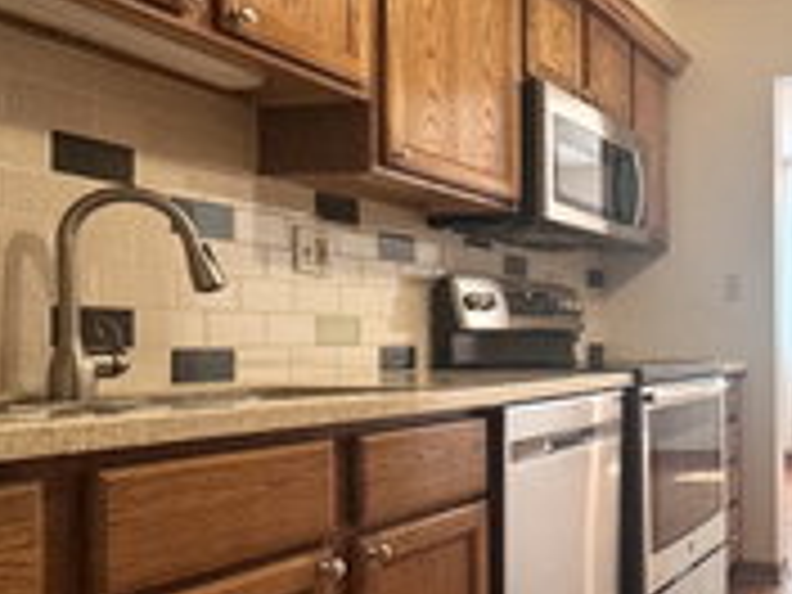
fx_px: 778
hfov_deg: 46.3
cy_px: 274
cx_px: 772
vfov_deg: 41.8
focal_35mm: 34
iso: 160
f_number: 2.2
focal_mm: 2.22
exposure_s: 1/120
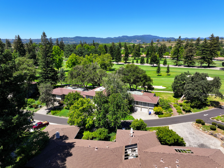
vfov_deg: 56.8
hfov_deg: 71.6
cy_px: 84
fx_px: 155
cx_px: 112
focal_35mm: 24
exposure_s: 1/200
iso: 100
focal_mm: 12.29
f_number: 8
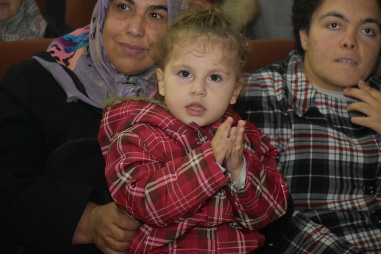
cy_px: 127
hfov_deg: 13.0
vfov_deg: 8.7
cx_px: 190
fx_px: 1667
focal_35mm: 158
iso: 6400
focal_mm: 105
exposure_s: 1/60
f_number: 5.6
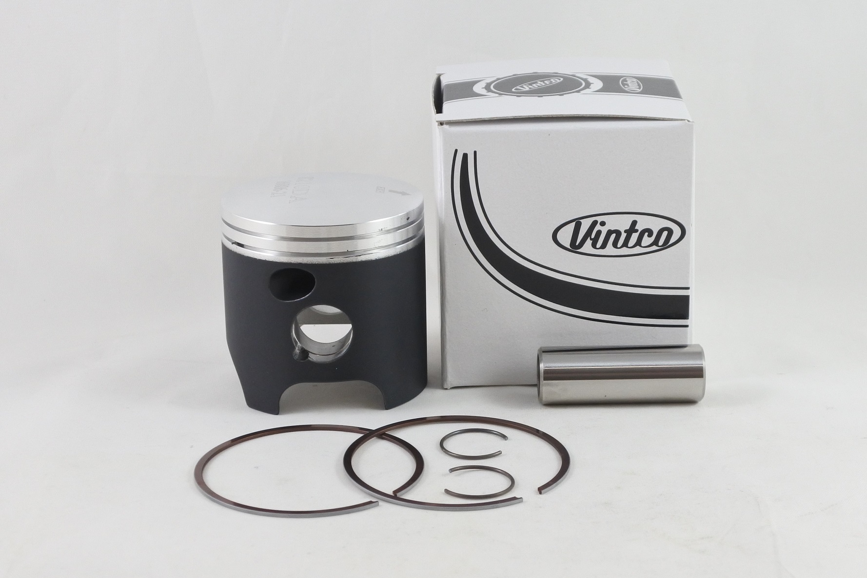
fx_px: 1084
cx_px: 434
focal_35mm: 45
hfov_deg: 43.6
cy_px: 289
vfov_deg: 29.9
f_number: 4.5
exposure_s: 1/125
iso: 500
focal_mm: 16.8
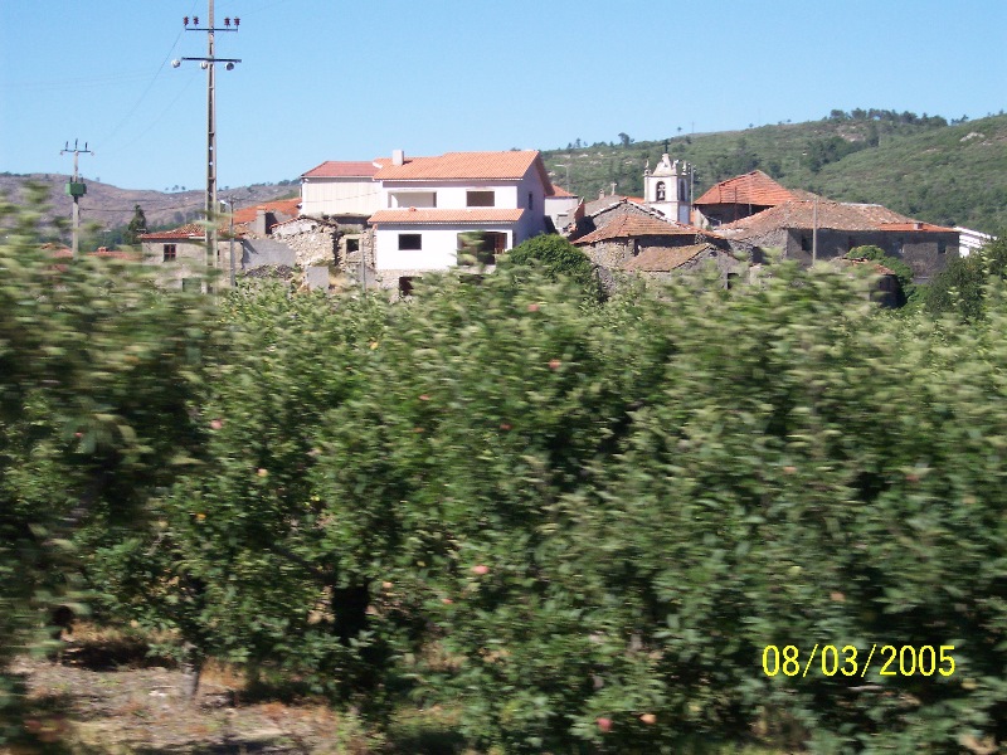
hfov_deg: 22.0
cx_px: 504
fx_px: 2589
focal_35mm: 89
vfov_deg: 16.6
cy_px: 378
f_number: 6.7
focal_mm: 18.7
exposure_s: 1/350
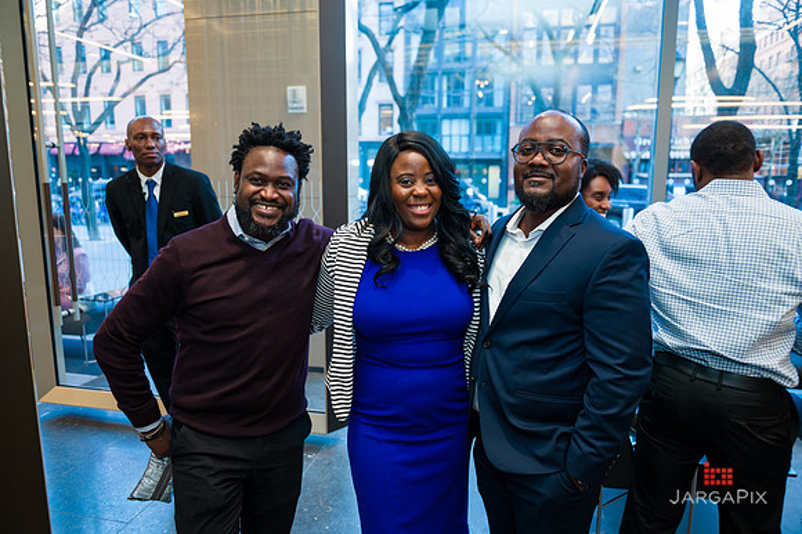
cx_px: 401
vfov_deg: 49.5
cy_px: 267
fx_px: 579
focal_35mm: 26
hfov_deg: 69.4
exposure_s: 1/125
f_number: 3.2
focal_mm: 26
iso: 400
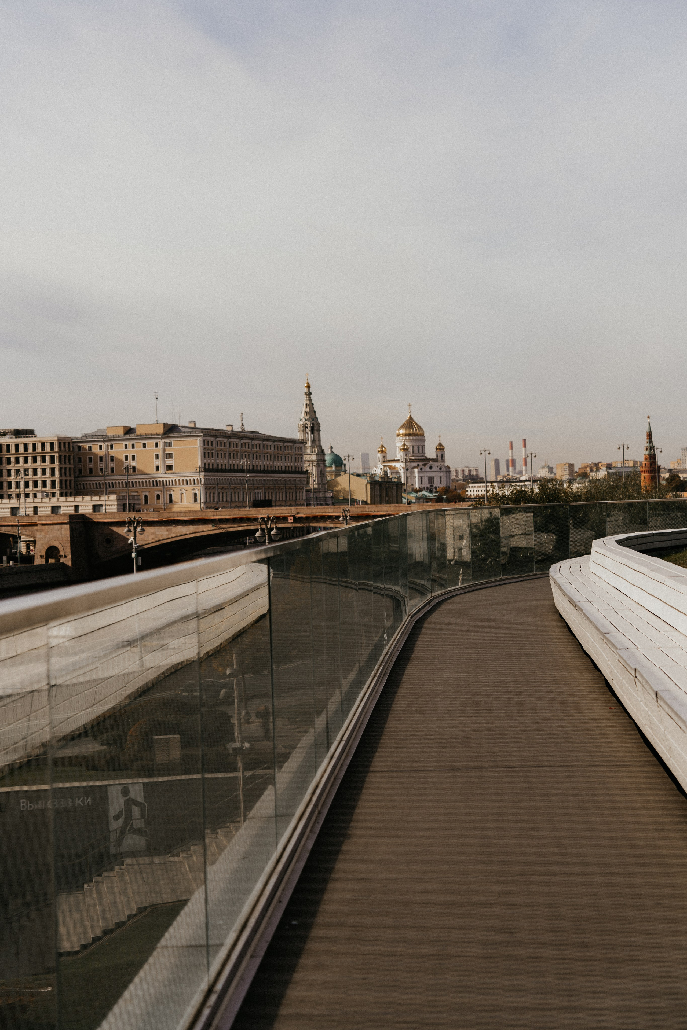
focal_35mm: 50
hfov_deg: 27.0
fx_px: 1431
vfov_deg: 39.6
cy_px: 515
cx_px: 344
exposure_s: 1/320
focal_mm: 50
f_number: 4
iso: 100
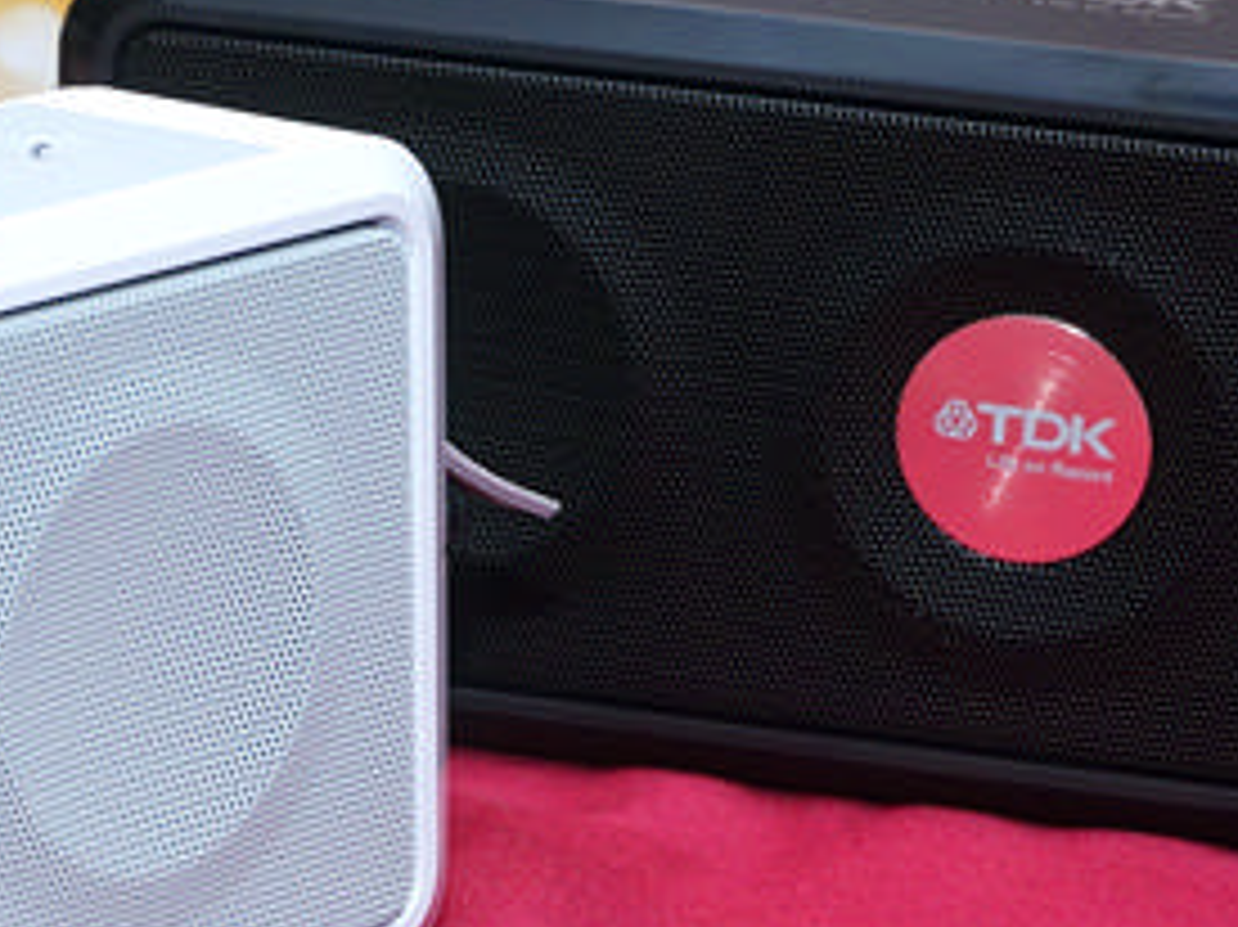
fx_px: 8437
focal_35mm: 236
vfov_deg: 6.3
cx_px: 230
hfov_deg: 8.4
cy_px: 558
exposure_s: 1/50
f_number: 8
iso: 800
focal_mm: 50
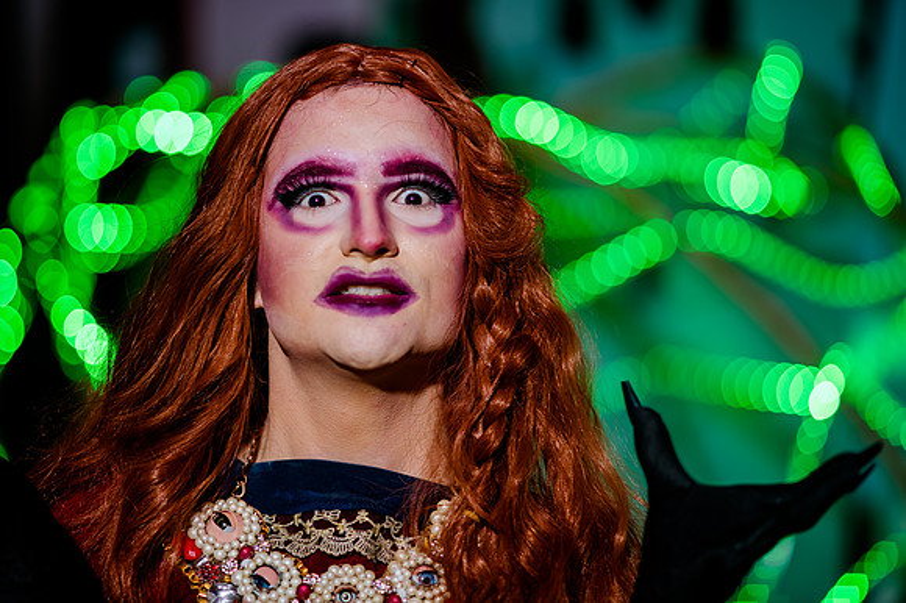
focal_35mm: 112
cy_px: 282
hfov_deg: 18.3
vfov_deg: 12.3
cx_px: 424
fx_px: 2809
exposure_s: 1/200
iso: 200
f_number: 2
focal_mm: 105
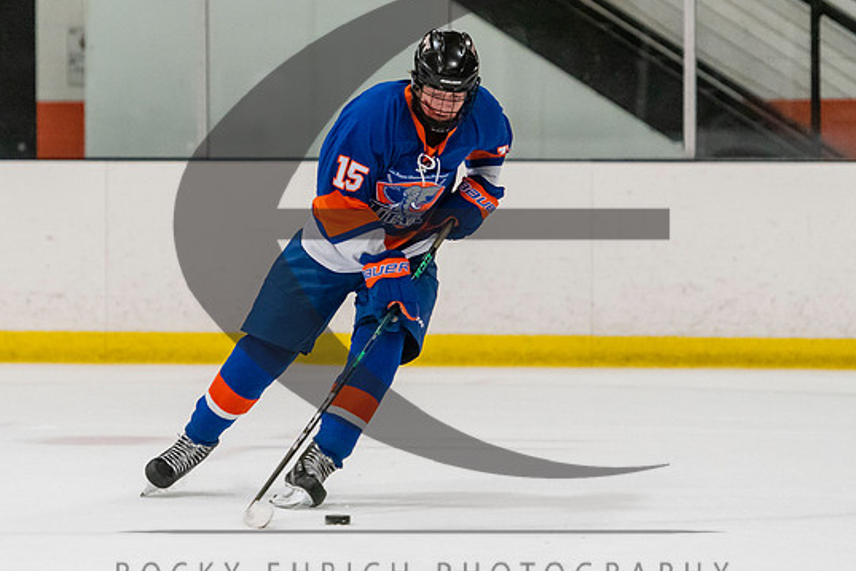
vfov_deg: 6.3
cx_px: 365
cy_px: 244
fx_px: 5207
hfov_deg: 9.4
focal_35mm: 219
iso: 3200
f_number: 2.8
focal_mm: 150
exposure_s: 1/1000
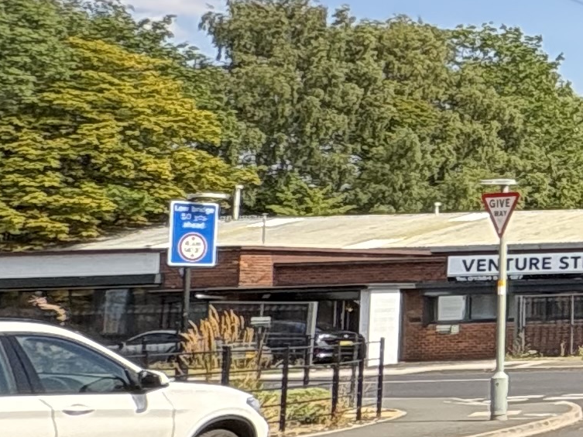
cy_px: 178
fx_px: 1263
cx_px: 1546
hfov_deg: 13.4
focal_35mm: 75
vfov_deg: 19.6
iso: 64
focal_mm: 2.22
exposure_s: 1/329
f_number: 2.2
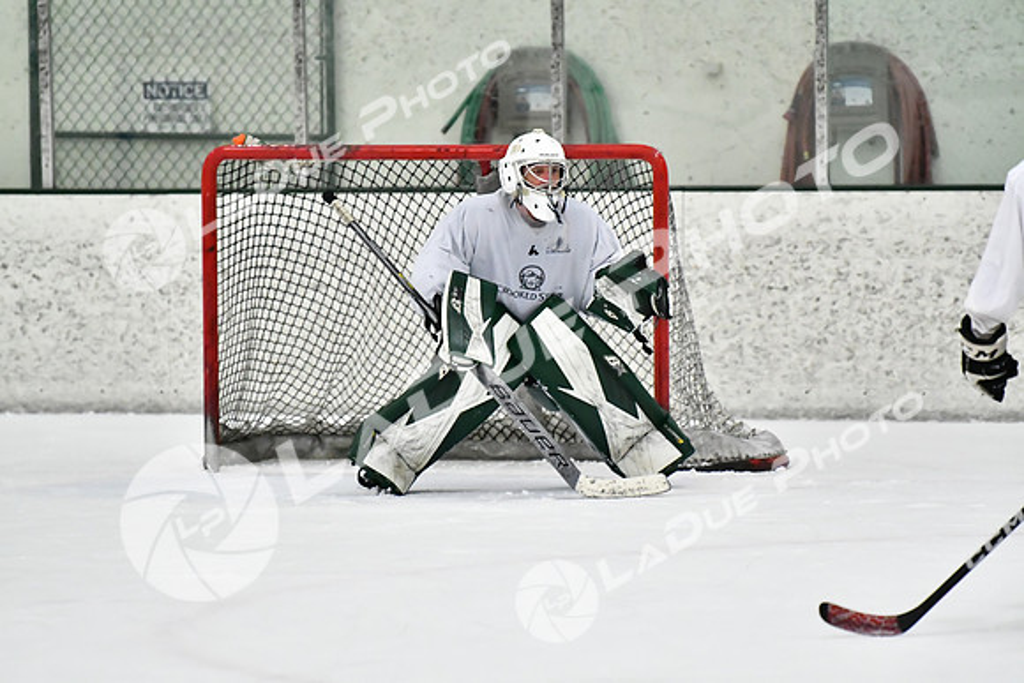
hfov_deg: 7.2
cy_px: 342
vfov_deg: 4.8
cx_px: 512
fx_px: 8108
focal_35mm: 285
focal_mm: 190
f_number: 2.8
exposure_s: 1/2000
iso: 6400
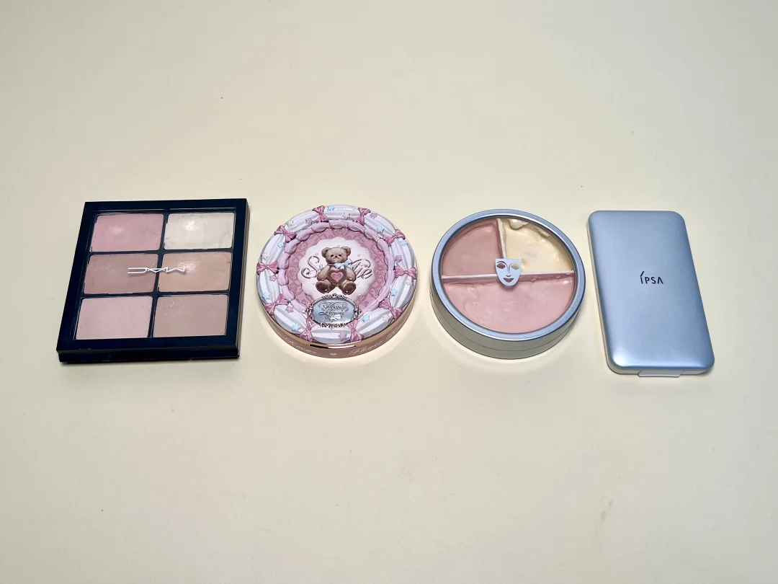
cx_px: 389
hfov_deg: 67.3
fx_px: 584
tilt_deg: -58.7
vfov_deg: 53.1
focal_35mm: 26
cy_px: 292
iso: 40
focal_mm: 5.7
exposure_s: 1/236
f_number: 1.5
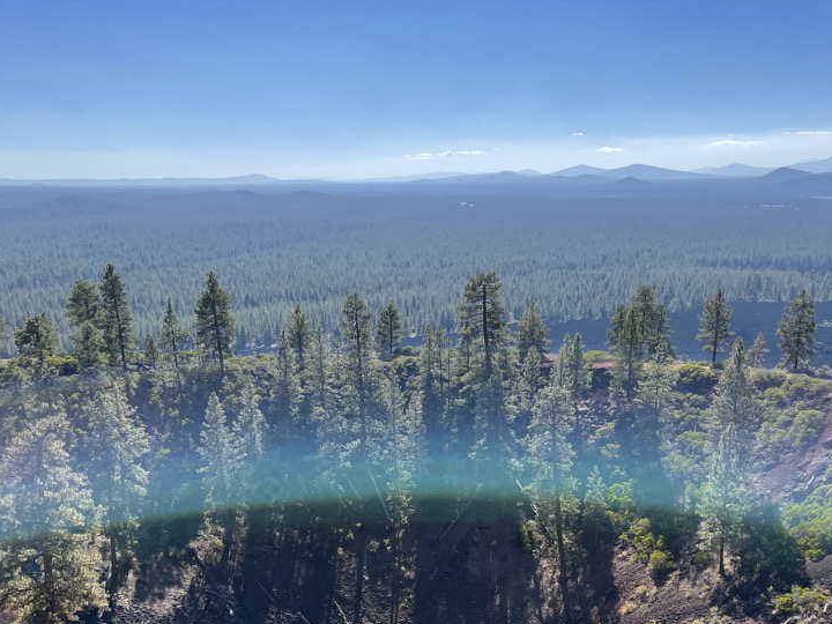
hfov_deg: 50.1
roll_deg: +0.9
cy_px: 423
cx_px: 439
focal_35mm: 37
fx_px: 889
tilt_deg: -15.7
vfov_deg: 38.2
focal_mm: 4.2
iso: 32
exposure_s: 1/2959
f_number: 1.6
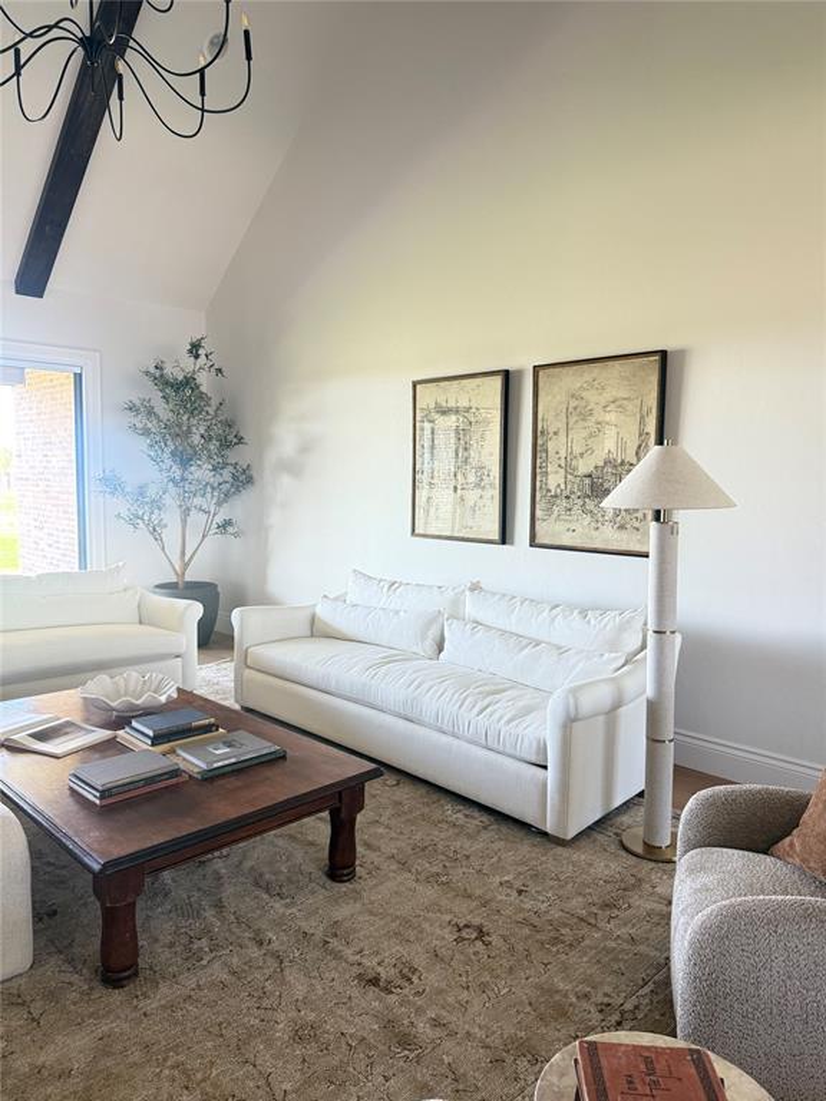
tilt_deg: -5.6
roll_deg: -1.1
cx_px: 413
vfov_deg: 71.6
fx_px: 764
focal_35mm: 24
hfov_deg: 56.8
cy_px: 550
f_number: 1.78
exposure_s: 1/83
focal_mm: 6.76
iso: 200
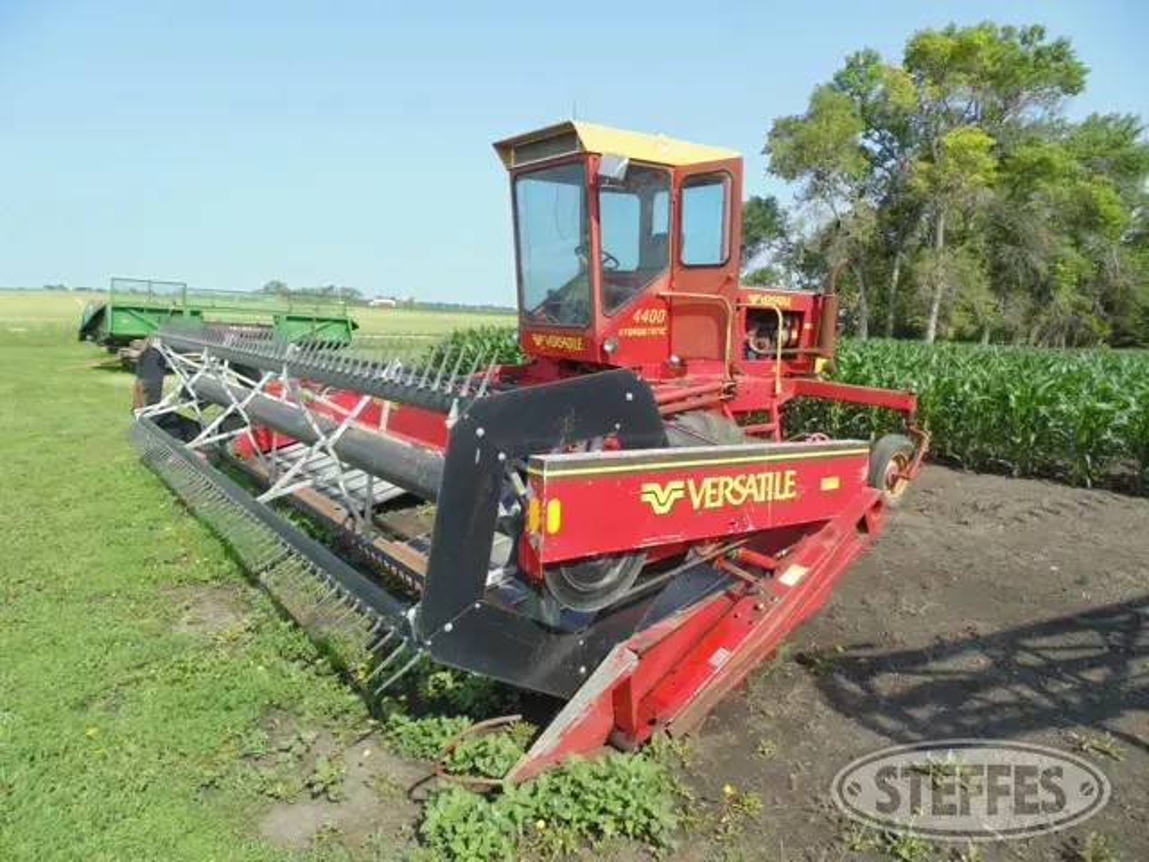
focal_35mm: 22
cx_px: 574
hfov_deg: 76.4
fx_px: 730
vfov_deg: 61.1
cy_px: 431
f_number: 3.1
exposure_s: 1/800
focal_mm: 4
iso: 80
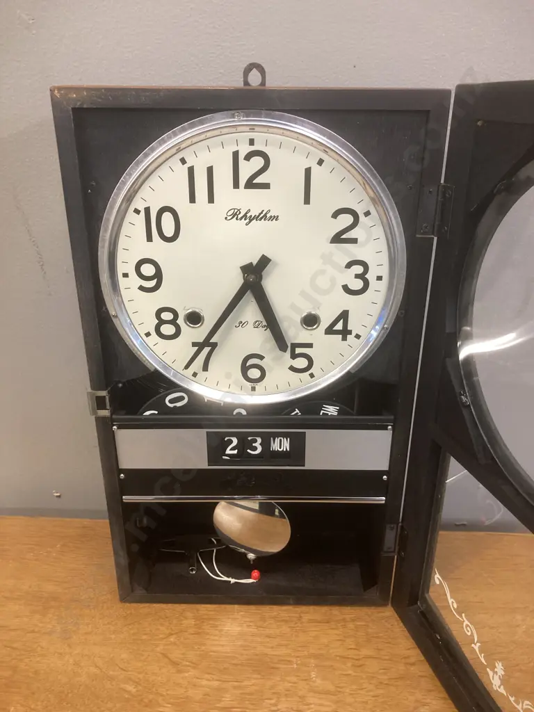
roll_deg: -2.2
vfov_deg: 63.4
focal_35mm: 28
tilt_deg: -24.5
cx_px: 267
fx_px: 576
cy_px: 356
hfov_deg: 49.7
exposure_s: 1/50
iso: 125
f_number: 1.8
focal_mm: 3.99
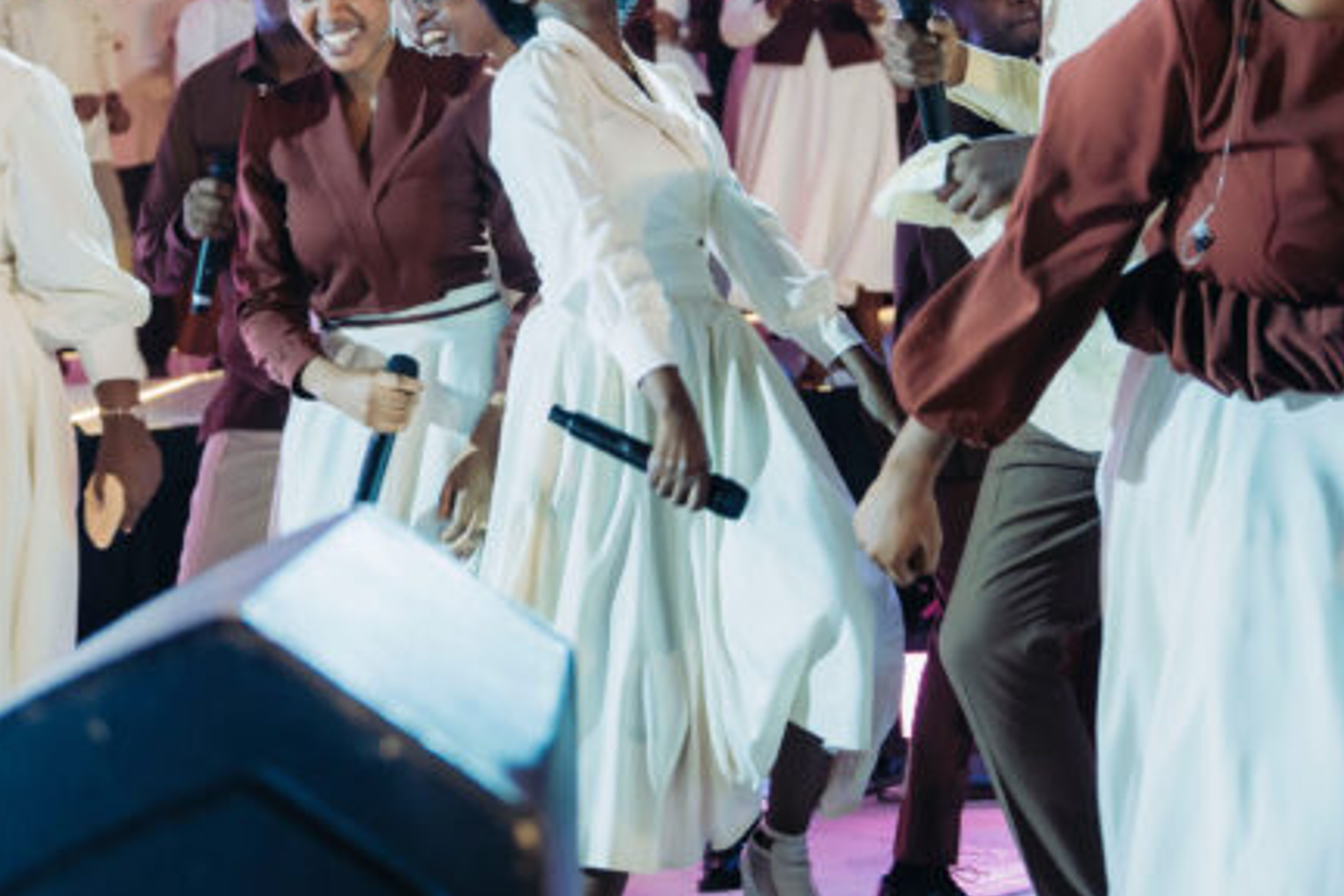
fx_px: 2389
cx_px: 280
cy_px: 252
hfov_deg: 30.7
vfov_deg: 21.1
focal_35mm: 64
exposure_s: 1/200
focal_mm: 36
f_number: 2.8
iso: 800
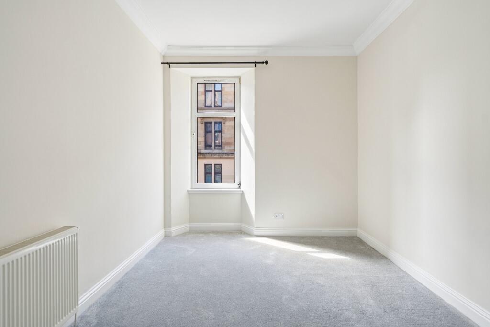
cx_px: 245
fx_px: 259
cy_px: 164
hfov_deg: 86.9
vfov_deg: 64.6
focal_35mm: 19
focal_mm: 19
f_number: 4
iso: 800
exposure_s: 1/160
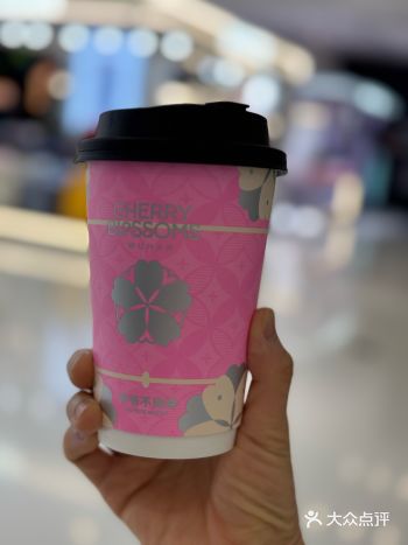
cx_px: 204
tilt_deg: -9.6
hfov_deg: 30.3
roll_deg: -6.6
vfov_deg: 39.7
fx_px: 755
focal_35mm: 48
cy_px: 272
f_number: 1.78
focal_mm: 6.76
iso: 50
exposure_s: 1/100
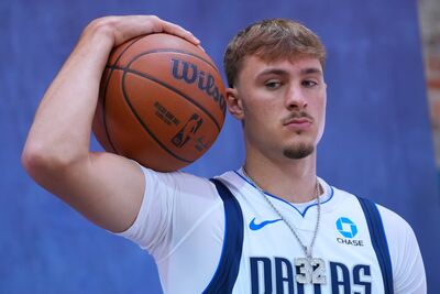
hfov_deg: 10.2
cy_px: 147
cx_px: 220
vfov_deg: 6.8
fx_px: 2457
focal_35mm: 201
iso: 1600
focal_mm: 134
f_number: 2.8
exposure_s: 1/200
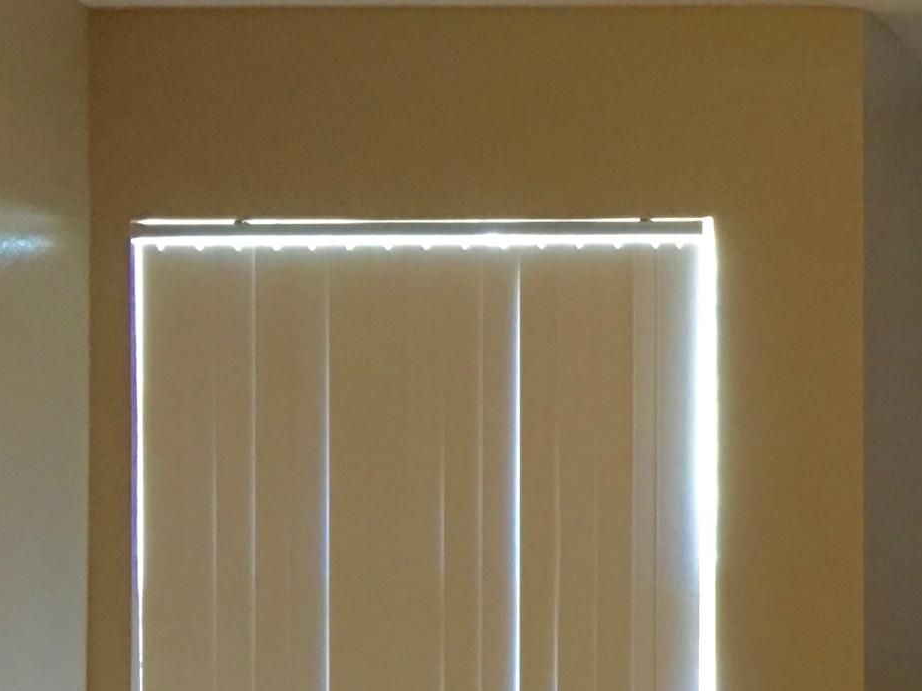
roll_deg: -0.6
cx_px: 1283
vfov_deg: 15.7
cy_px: 467
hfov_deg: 18.9
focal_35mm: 94
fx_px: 2503
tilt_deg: +0.6
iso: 100
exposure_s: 1/15
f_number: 2.2
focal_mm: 4.15
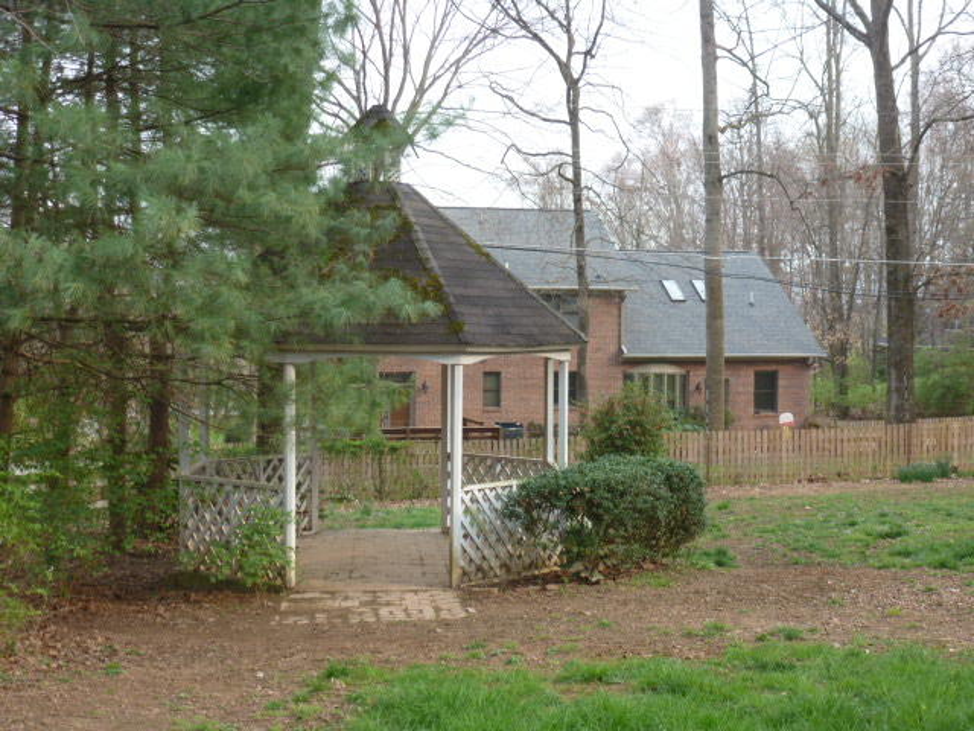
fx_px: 1604
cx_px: 487
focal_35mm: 57
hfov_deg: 33.8
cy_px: 366
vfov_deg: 25.7
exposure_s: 1/60
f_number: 4.4
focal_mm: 10.1
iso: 125
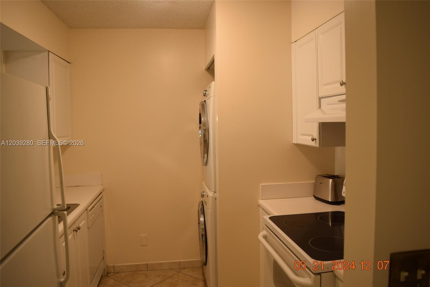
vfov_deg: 47.9
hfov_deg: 67.4
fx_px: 322
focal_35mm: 27
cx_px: 215
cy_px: 144
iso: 400
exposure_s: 1/80
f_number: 4.5
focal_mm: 18
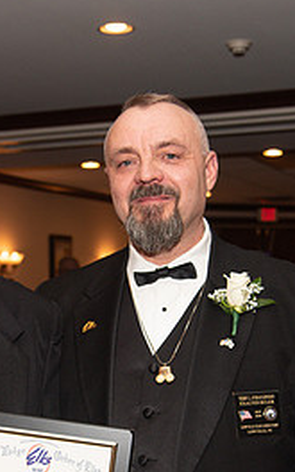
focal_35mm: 85
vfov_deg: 24.2
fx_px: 1093
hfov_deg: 15.3
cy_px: 333
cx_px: 93
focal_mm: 38
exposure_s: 1/200
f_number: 4
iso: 800
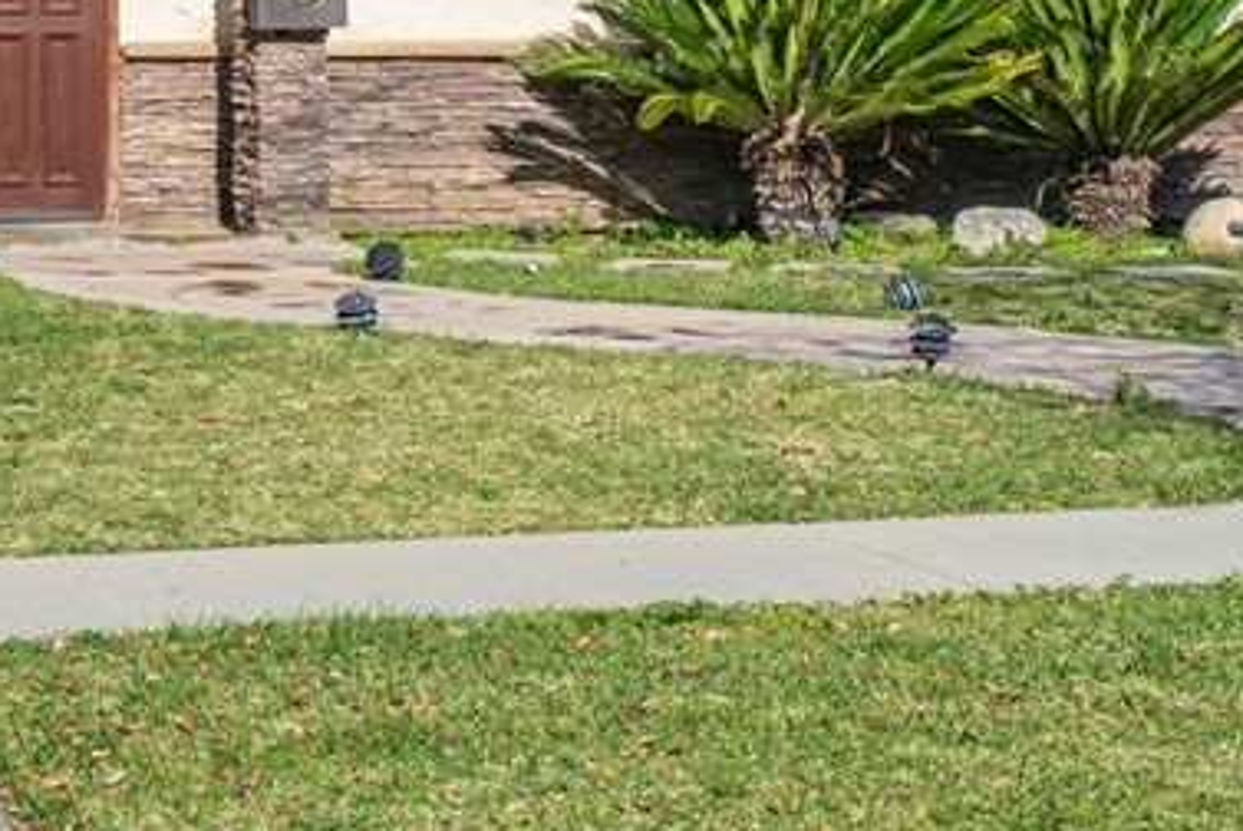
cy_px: -94
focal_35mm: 95
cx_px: -13
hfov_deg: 20.7
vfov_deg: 14.1
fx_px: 3283
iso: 320
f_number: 7.1
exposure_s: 1/1600
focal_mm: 35
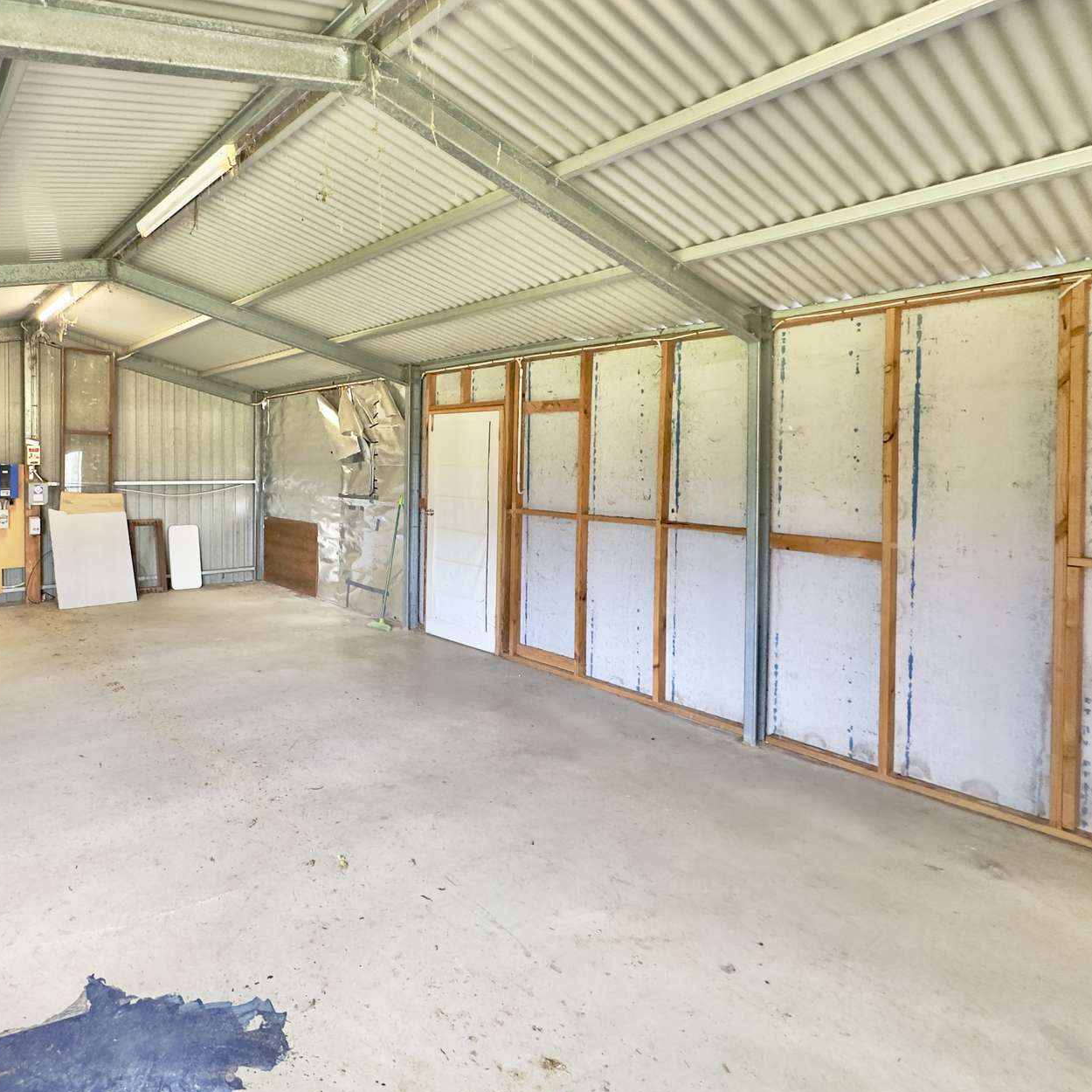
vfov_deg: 77.3
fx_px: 678
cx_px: 294
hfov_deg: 73.1
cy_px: 474
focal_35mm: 19
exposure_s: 1/50
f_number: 2.2
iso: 200
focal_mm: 2.22
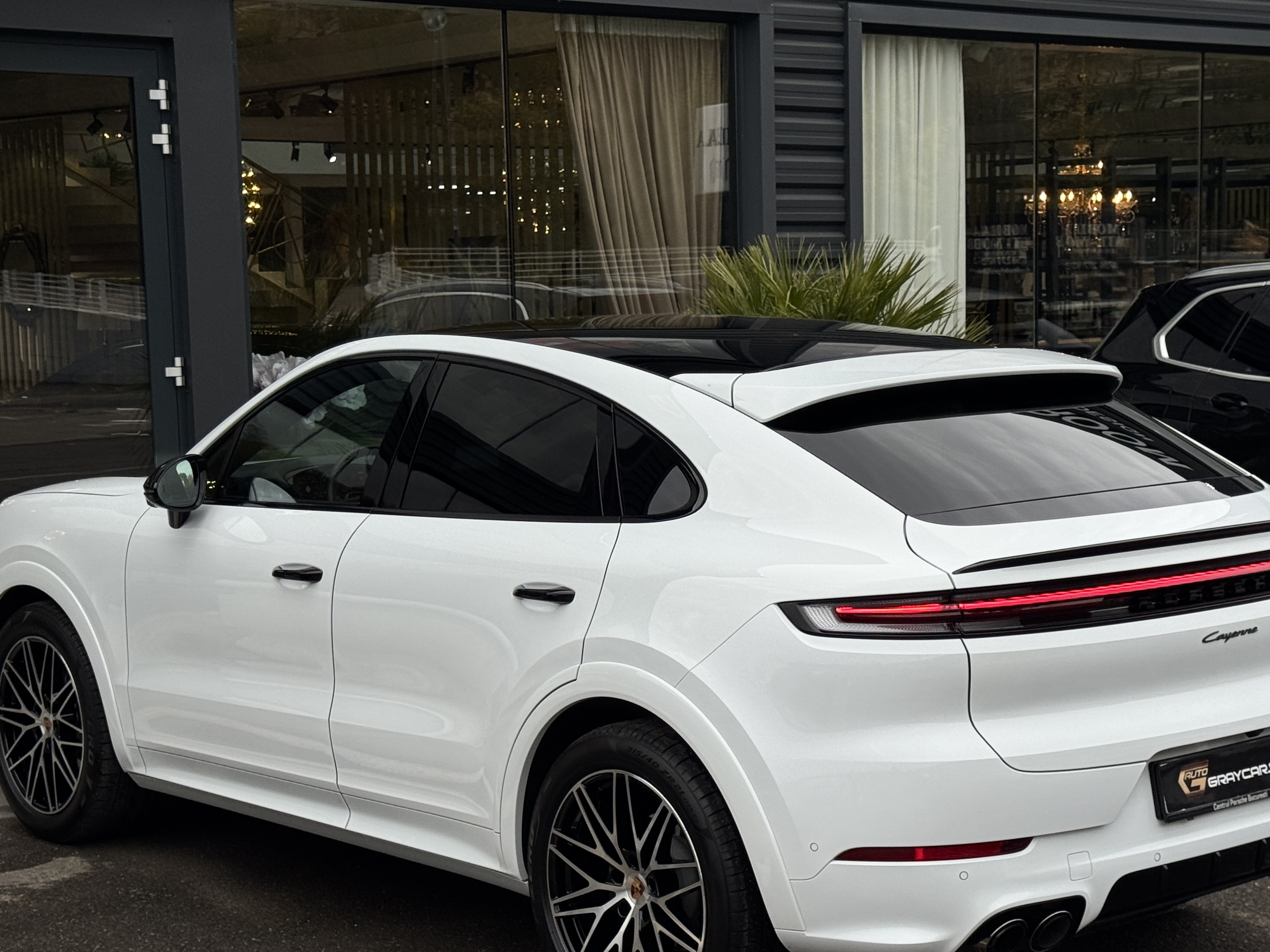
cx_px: 677
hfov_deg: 29.4
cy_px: 567
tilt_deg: -7.4
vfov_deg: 22.2
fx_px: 2421
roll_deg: +1.0
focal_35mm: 66
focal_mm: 6.76
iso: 64
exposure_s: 1/1152
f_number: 1.78
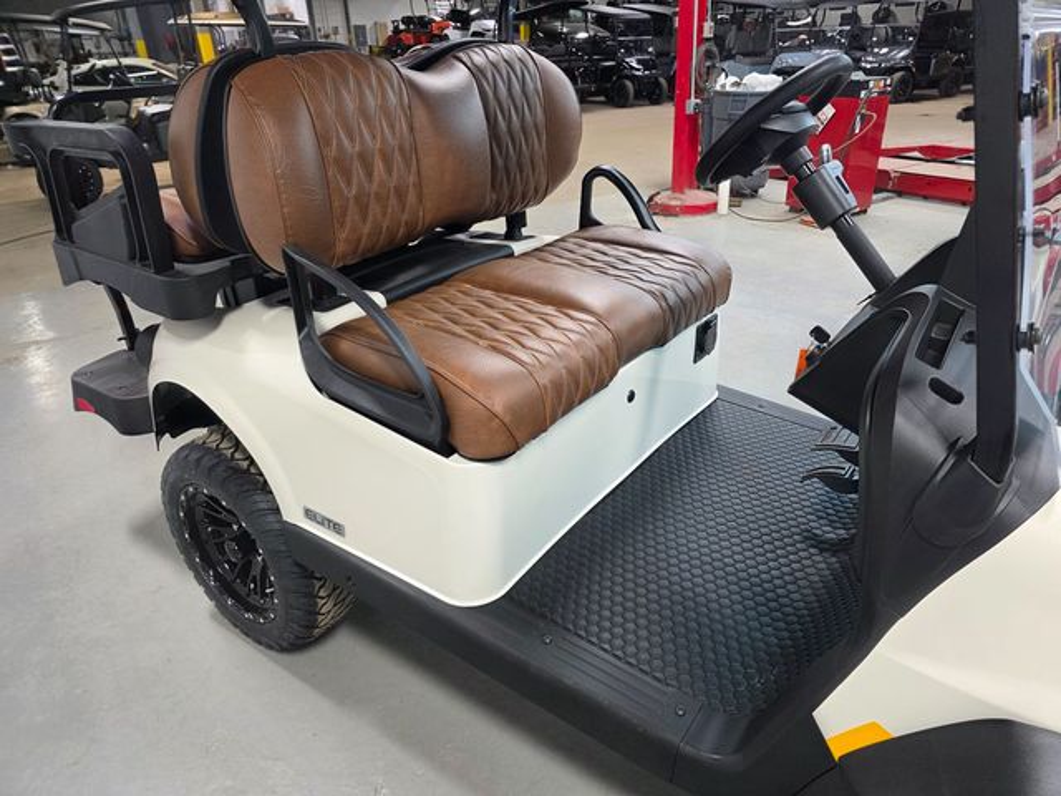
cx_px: 530
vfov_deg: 58.9
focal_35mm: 23
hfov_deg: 73.9
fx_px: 705
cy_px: 398
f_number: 1.7
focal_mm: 6.3
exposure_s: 1/120
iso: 160
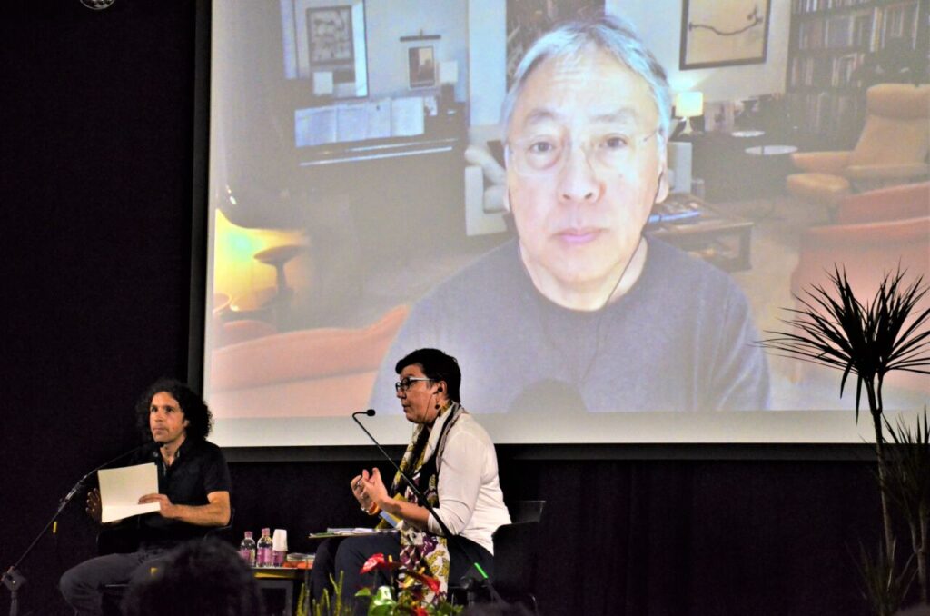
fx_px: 2552
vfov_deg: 13.8
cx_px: 465
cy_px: 308
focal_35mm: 99
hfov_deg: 20.7
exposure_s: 1/125
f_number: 5.3
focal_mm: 66
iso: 2800
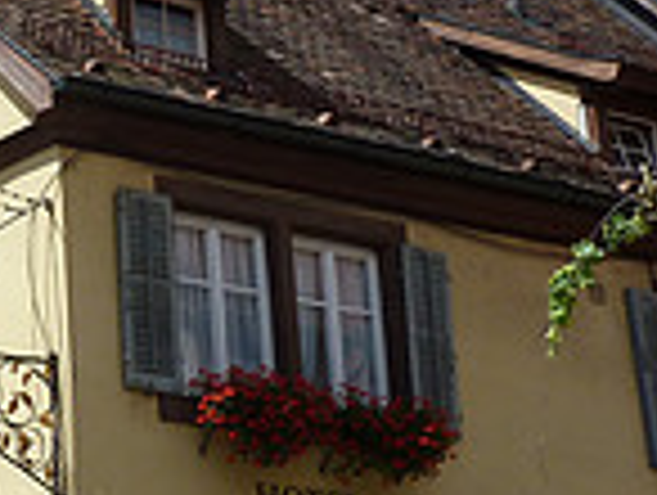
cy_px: 223
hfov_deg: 15.1
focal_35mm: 119
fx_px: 2262
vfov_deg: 12.5
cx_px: -378
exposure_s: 1/500
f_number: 5
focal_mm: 5
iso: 80
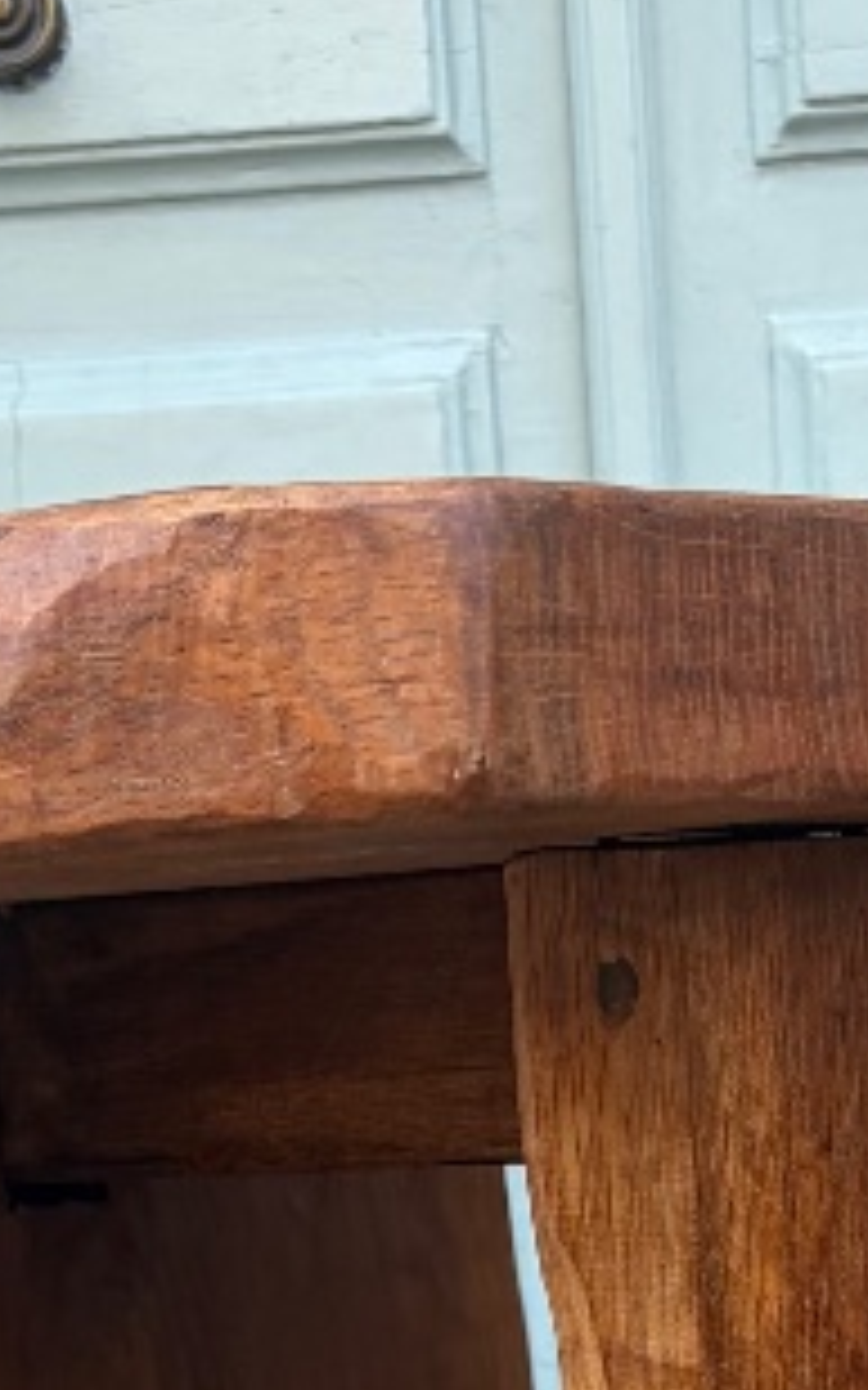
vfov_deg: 17.5
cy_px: 2087
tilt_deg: -16.5
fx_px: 4052
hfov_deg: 12.2
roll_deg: +3.4
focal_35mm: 107
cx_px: 585
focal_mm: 5.96
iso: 50
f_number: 1.6
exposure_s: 1/331
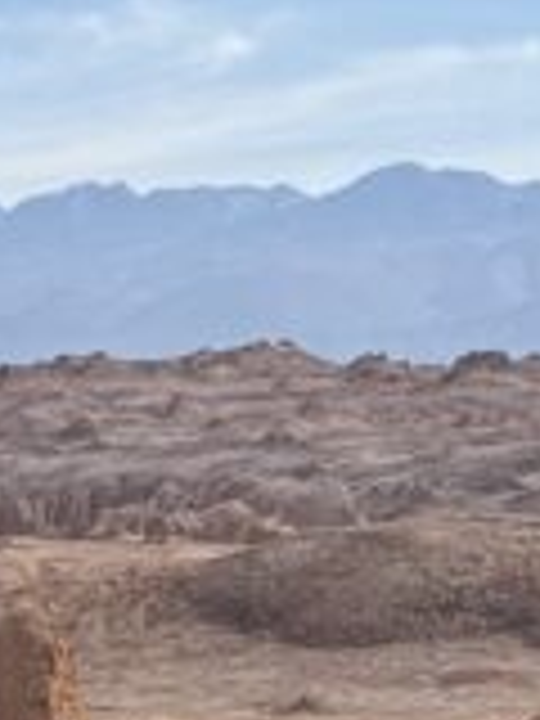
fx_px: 6385
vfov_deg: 6.4
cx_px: 666
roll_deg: +1.0
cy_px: 783
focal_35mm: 307
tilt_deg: -2.3
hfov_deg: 4.8
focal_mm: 6.76
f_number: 1.78
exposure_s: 1/6024
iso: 64
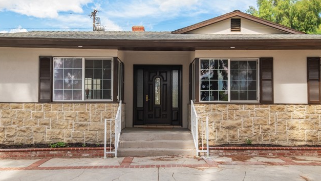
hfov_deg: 62.6
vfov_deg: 37.8
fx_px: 264
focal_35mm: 31
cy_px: 97
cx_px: 158
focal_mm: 19.1
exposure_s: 1/100
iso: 200
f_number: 9
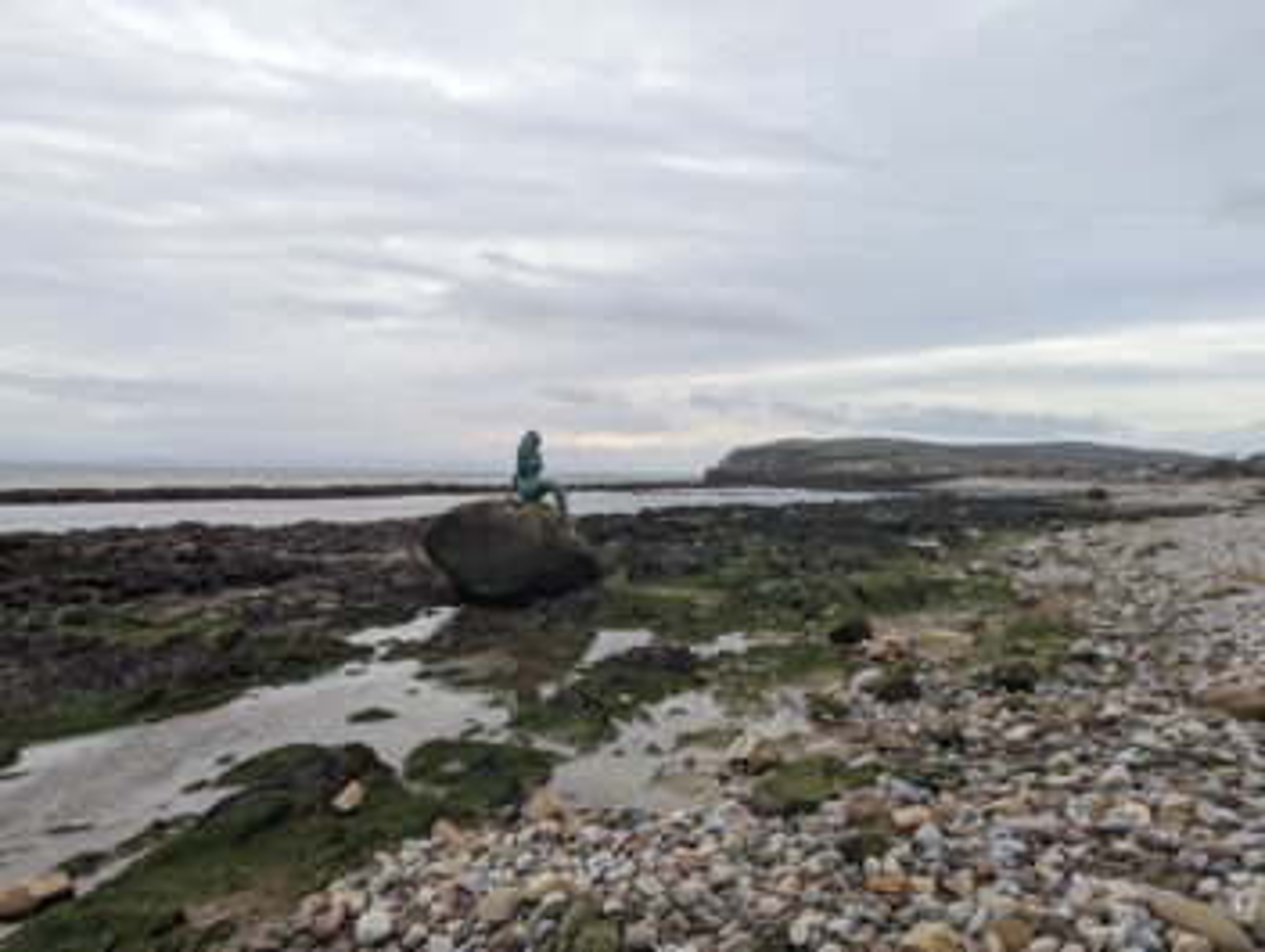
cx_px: 632
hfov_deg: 71.5
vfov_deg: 56.9
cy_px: 476
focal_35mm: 24
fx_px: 878
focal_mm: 6.81
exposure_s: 1/1068
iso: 57
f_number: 1.85
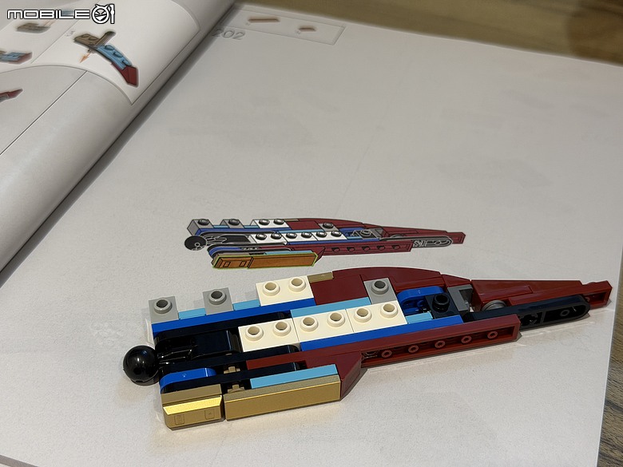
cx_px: 312
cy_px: 234
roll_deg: +0.2
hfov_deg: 39.7
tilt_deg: -41.4
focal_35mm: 48
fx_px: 864
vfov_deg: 30.3
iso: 160
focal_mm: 6.76
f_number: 1.78
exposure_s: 1/60
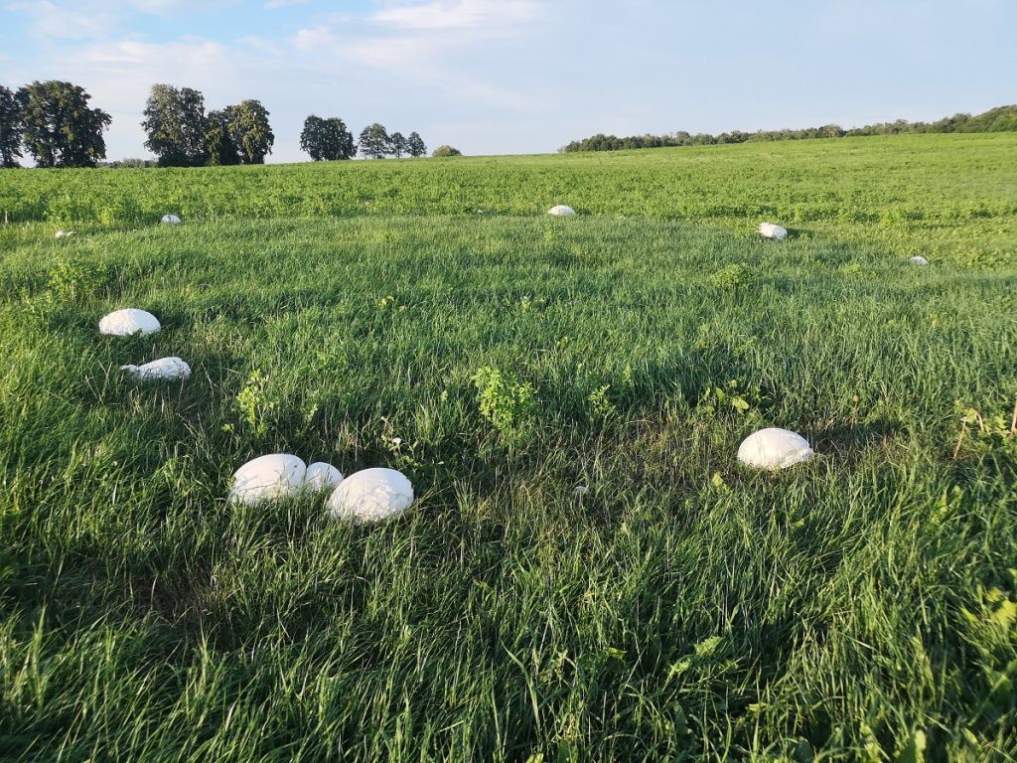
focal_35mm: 27
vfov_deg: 51.4
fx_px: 793
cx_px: 508
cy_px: 382
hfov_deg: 65.3
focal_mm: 5.58
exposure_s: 1/1065
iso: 50
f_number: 1.8
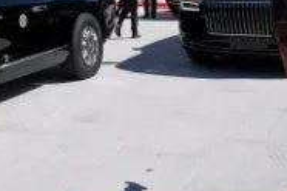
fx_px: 526
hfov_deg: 28.1
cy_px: -91
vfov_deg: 18.4
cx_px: -19
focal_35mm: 66
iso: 400
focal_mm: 16
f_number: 13
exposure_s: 1/640
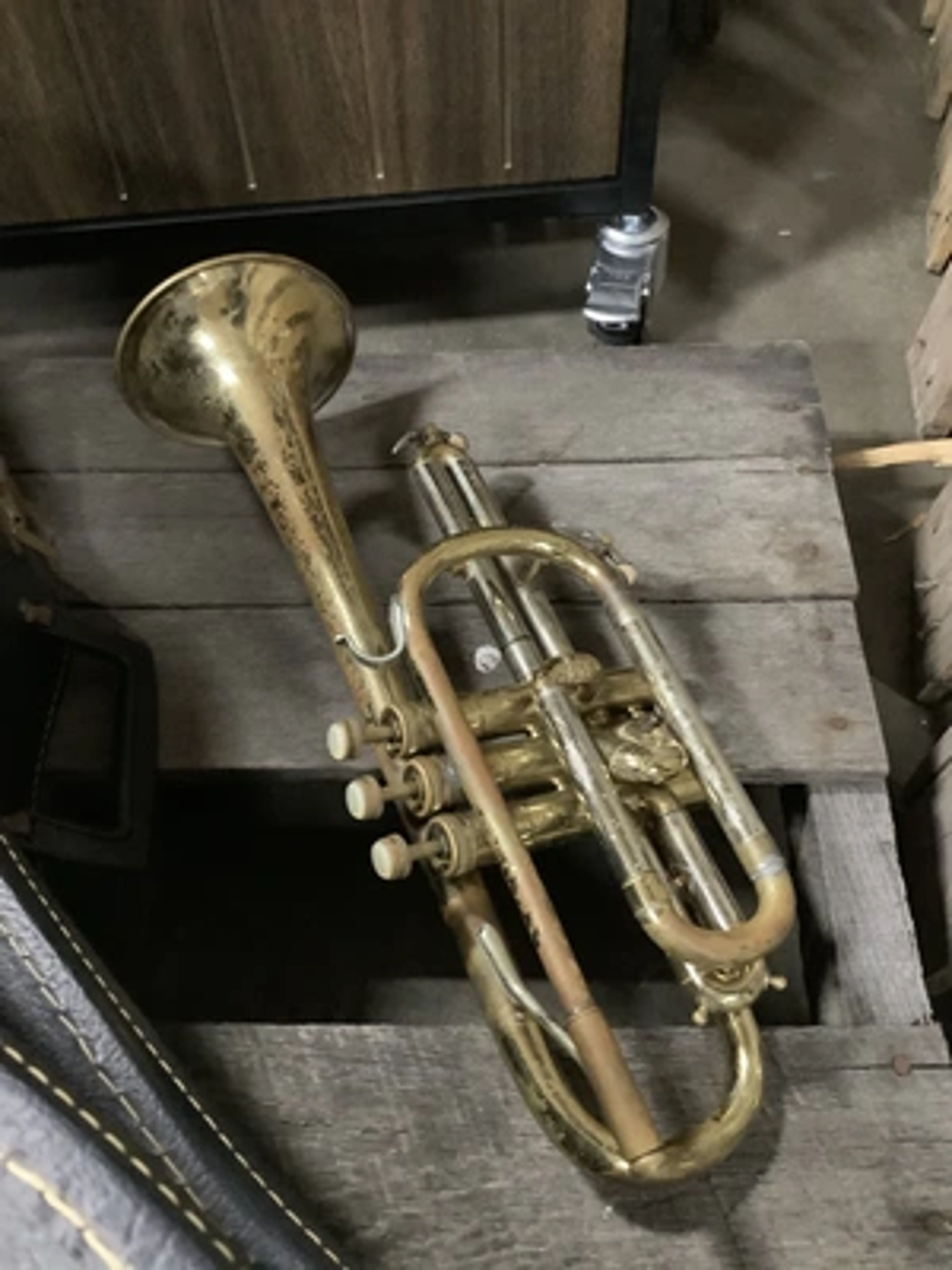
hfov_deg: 45.4
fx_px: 1137
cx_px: 476
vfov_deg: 58.4
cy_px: 635
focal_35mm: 31
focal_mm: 3.3
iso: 800
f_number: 2.4
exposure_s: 1/20
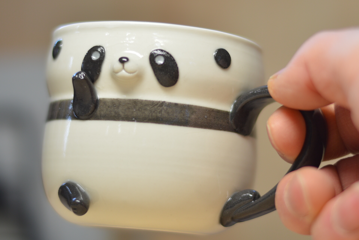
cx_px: 180
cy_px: 120
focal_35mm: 75
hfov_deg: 27.0
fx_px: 748
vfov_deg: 18.2
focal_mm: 50
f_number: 1.8
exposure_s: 1/200
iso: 100
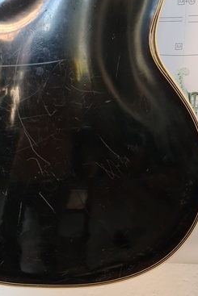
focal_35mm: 51
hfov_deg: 26.1
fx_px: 420
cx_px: 44
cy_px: 94
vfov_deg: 38.3
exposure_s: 1/50
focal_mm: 5.9
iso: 160
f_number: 2
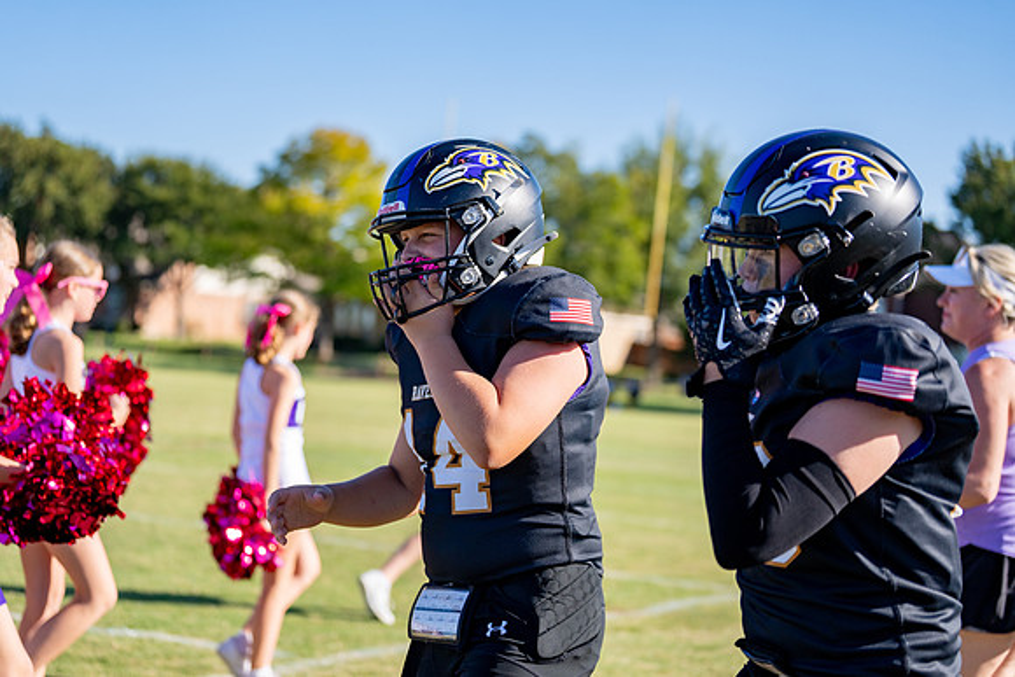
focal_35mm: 72
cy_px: 340
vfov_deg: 19.0
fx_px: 2020
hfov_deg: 28.2
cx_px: 504
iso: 160
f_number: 2.8
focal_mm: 70
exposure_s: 1/3200
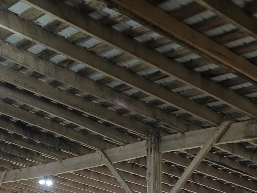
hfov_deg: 26.6
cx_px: 54
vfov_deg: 18.8
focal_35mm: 72
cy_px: 257
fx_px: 535
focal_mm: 6.3
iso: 640
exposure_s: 1/60
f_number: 1.7
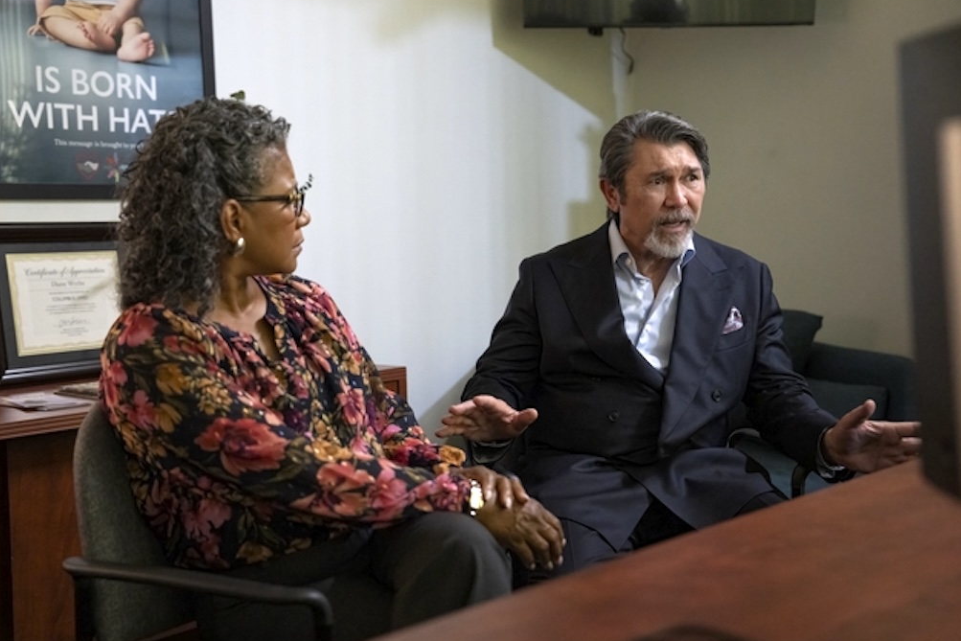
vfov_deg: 27.5
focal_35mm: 49
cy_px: 320
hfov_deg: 40.3
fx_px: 1308
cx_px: 474
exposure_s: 1/80
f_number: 2.8
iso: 6400
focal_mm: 48
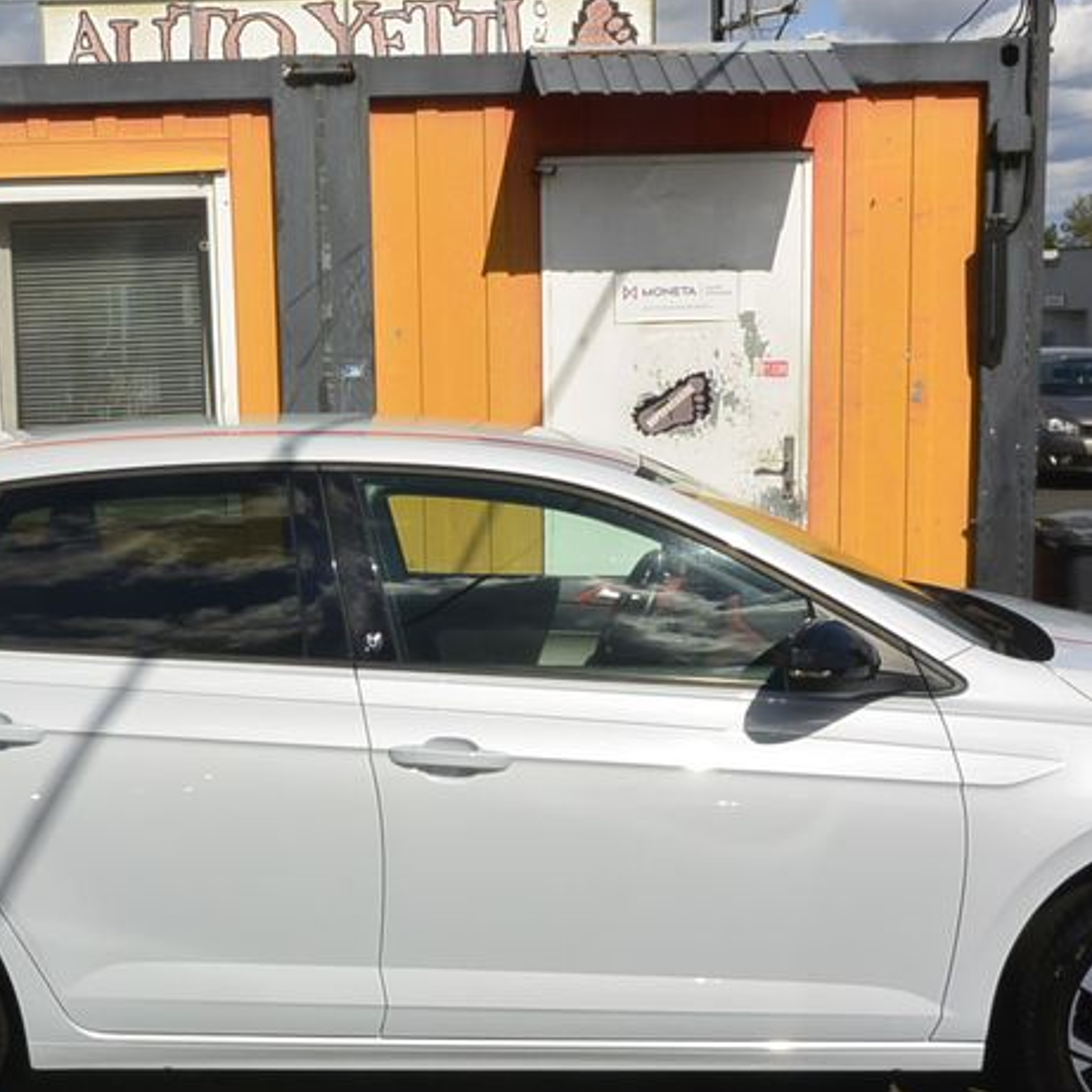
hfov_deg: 33.2
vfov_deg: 33.3
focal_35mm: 51
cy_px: 643
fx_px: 1820
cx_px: 391
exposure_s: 1/250
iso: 160
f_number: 14
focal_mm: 10
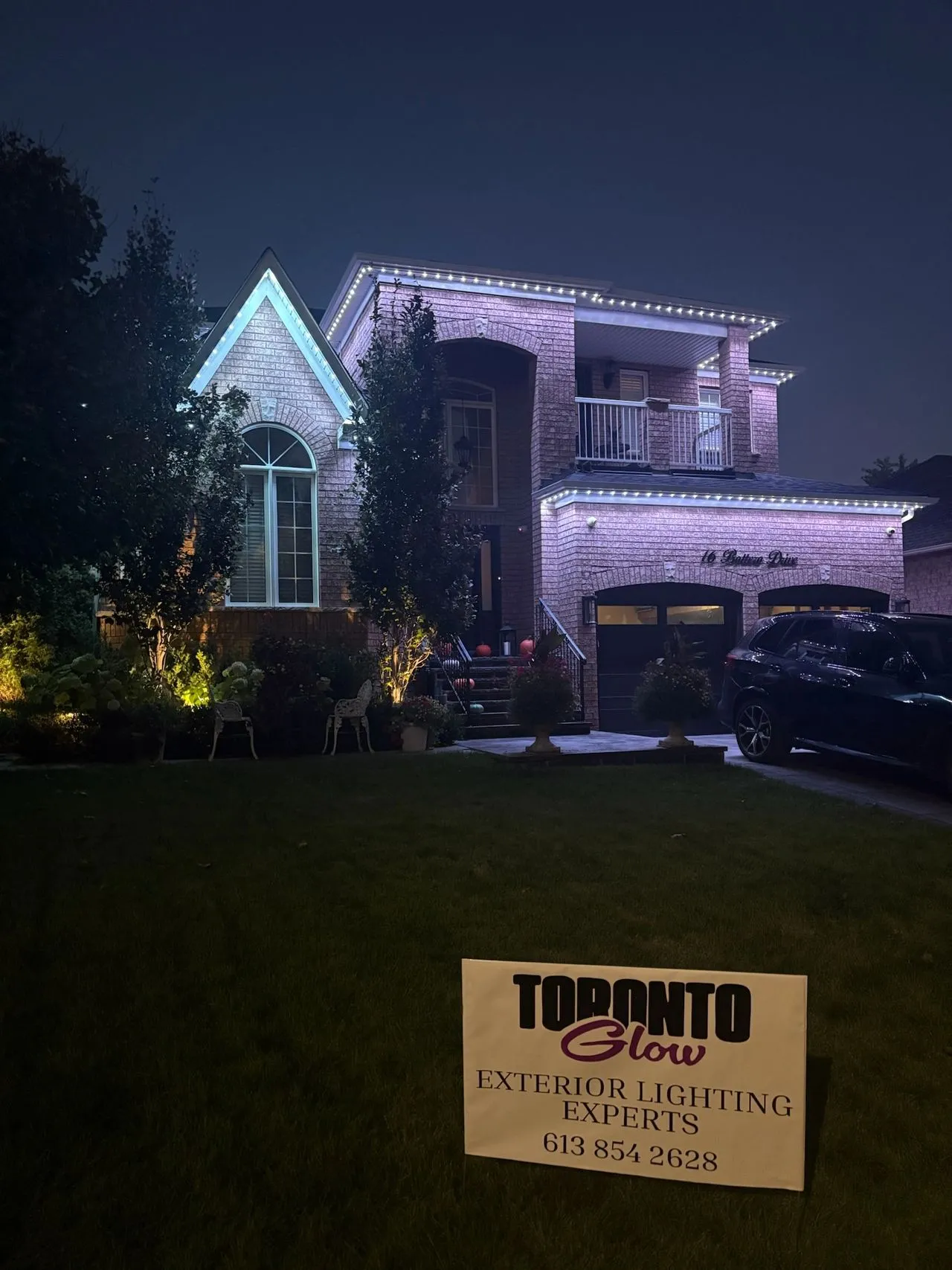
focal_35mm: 26
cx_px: 476
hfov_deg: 53.1
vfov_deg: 67.3
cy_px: 635
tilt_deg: +3.3
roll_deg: +1.3
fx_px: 954
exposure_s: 1/30
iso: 1000
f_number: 1.6
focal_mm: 5.96
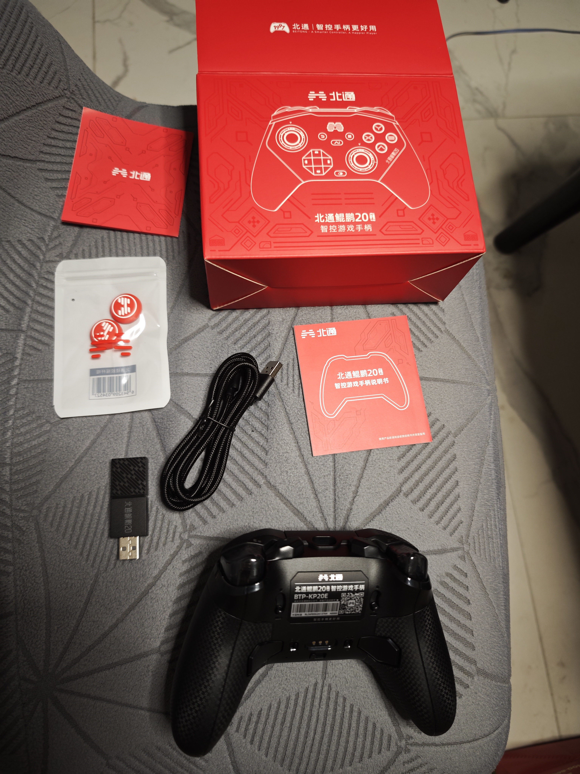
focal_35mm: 23
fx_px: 514
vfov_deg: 73.9
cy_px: 387
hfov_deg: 58.9
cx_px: 290
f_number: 1.44
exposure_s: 1/50
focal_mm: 6.68
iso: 500
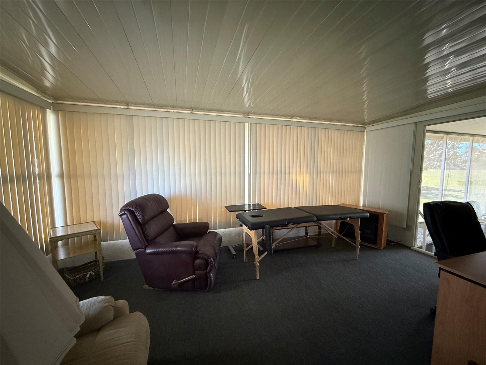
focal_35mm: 14
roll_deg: -0.2
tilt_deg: -5.0
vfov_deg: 85.7
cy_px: 182
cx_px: 243
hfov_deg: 102.1
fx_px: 197
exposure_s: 1/60
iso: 500
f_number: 2.2
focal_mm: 2.22
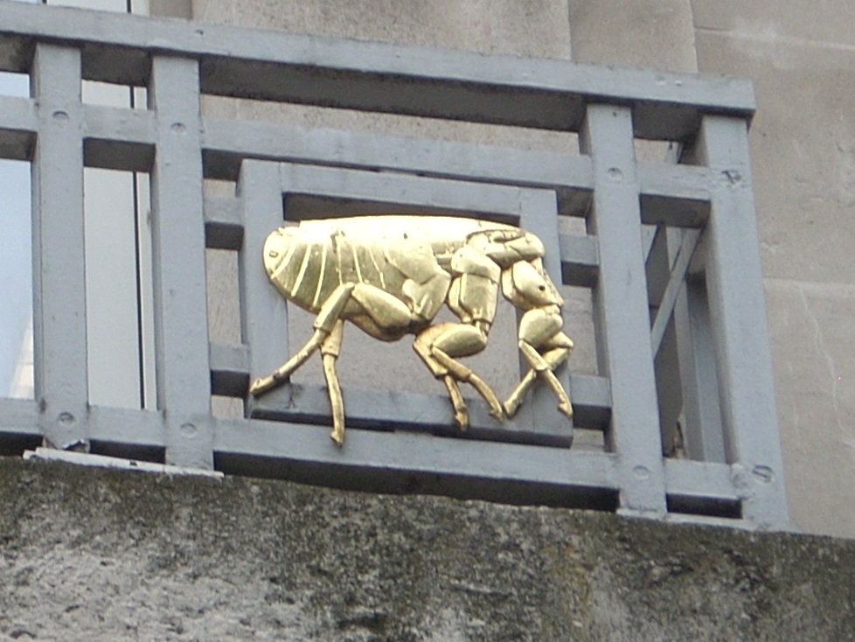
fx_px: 2792
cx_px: 428
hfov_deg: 17.4
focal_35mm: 113
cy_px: 321
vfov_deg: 13.1
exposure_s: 1/110
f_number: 5.2
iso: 64
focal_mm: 18.6
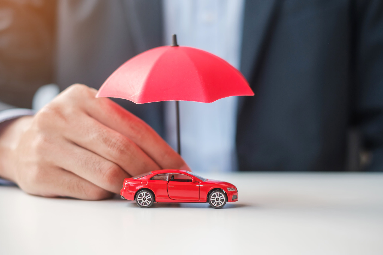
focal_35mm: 54
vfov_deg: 25.0
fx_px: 576
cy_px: 125
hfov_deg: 36.8
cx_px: 195
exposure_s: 1/400
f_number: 2
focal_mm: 35
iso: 200
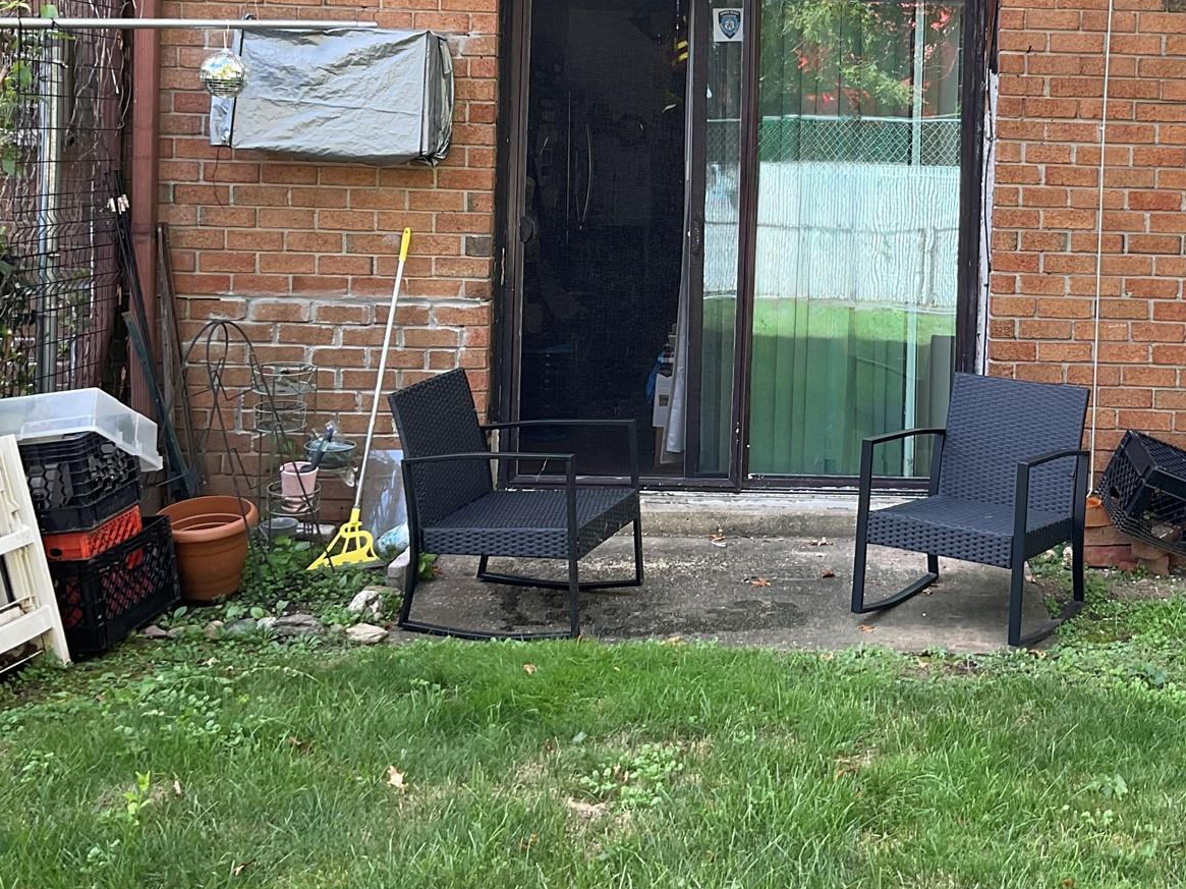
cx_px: 848
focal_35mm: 51
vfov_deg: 28.0
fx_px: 1747
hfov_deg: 36.8
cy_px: 195
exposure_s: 1/122
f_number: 1.8
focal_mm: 3
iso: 20
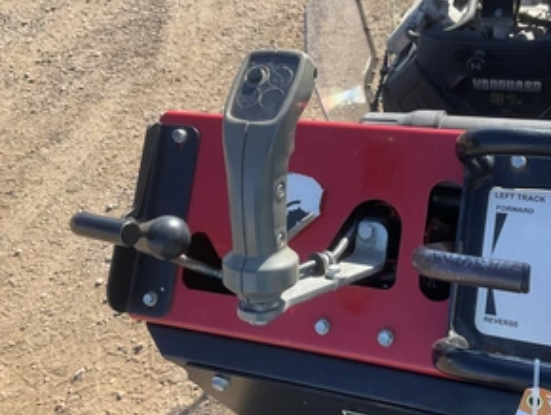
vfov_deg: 36.0
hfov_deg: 46.0
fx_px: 637
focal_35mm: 40
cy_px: 183
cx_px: 372
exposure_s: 1/461
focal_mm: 3
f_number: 1.8
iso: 25
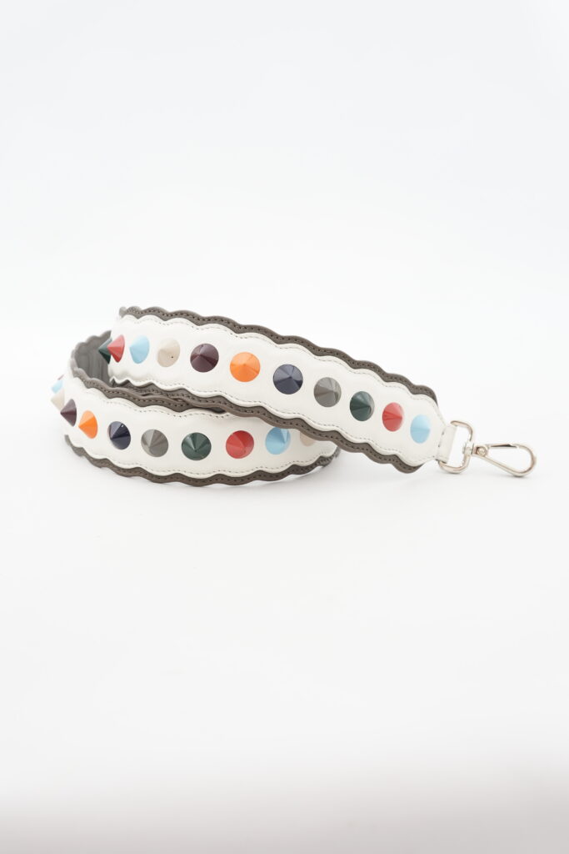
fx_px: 1185
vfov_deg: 39.6
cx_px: 284
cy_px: 427
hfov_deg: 27.0
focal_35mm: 50
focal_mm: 50
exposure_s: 1/10
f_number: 6.3
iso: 640
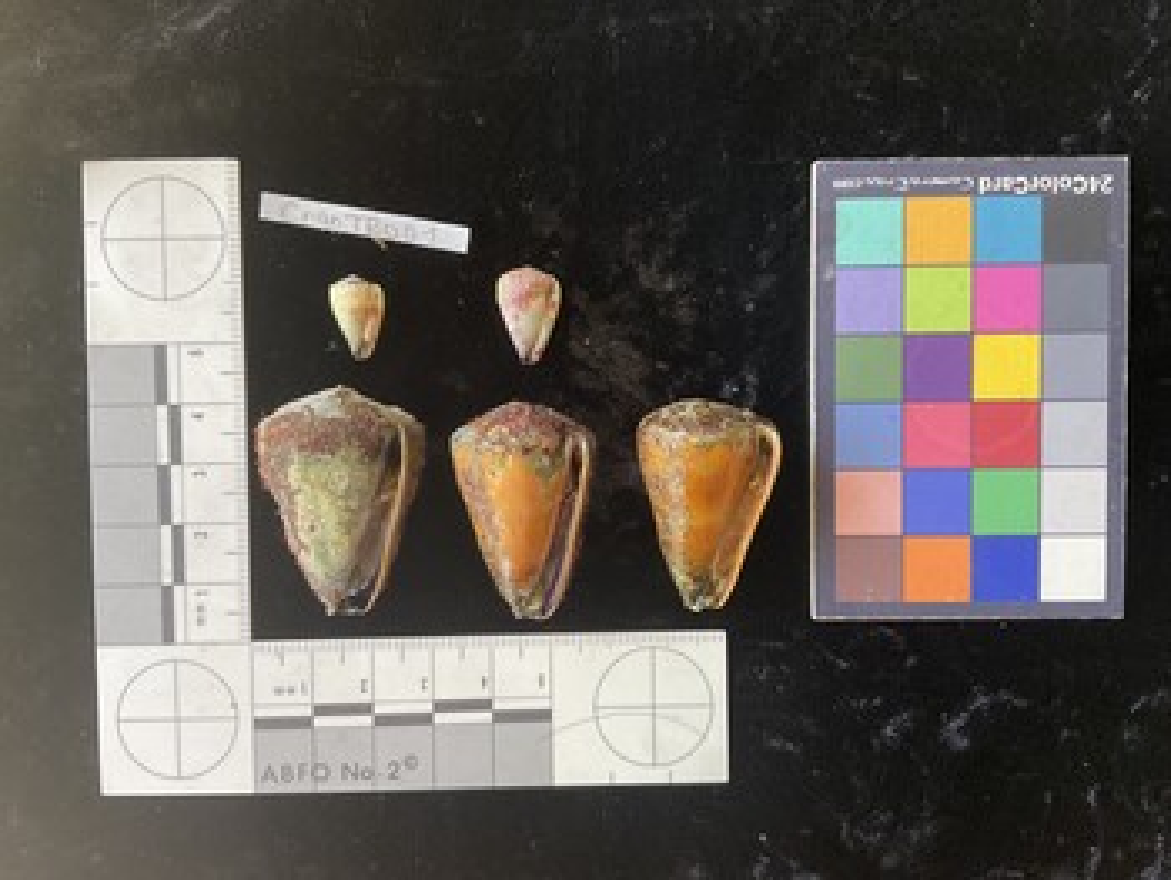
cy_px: 440
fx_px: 982
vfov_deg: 48.3
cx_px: 586
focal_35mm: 29
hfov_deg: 61.6
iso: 50
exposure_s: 1/60
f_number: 1.8
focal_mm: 3
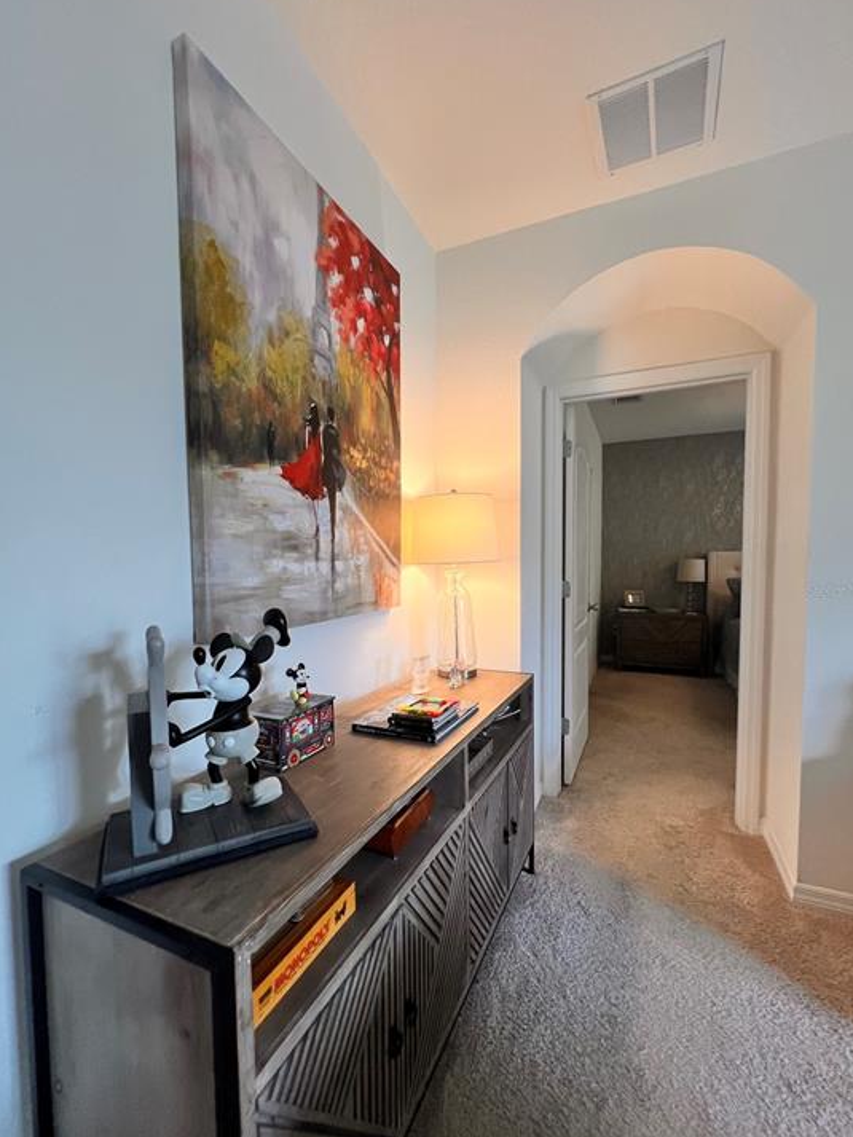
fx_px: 460
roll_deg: +0.9
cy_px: 590
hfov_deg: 85.7
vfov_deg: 102.0
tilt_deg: -3.4
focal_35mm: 14
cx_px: 419
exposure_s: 1/120
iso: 125
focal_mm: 1.57
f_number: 1.8
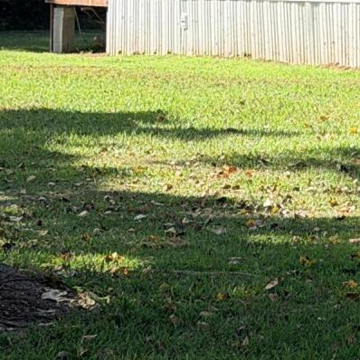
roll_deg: -0.1
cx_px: 677
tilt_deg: +2.1
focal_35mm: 213
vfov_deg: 8.1
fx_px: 2506
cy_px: -111
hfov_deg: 7.9
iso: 64
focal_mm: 6.76
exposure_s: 1/2208
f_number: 1.78
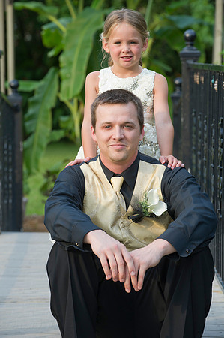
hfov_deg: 8.1
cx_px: 112
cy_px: 169
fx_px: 1590
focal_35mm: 170
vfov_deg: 12.1
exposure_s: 1/200
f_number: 5.6
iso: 800
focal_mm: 170
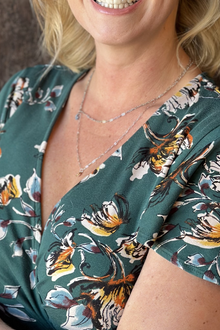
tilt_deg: -13.7
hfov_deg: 14.0
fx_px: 898
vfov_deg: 20.7
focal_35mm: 98
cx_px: 100
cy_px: 102
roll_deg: -0.6
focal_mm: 6.86
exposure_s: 1/120
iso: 125
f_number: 1.78
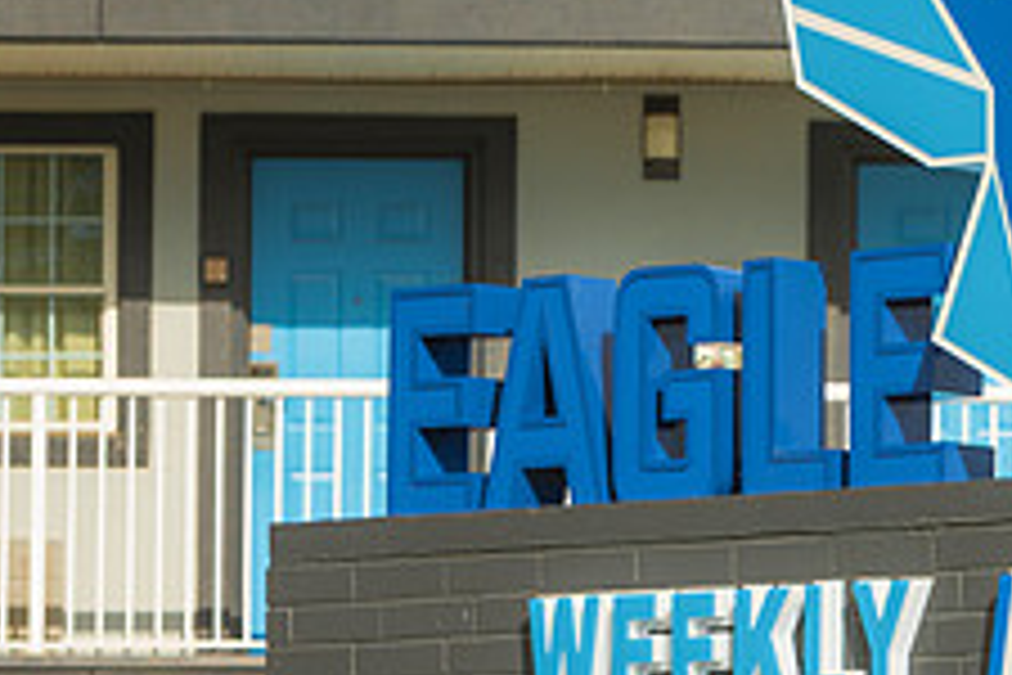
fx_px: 8714
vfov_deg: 4.4
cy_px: 479
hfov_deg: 6.6
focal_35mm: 310
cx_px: 1093
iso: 140
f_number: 8
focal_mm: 120
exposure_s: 1/640
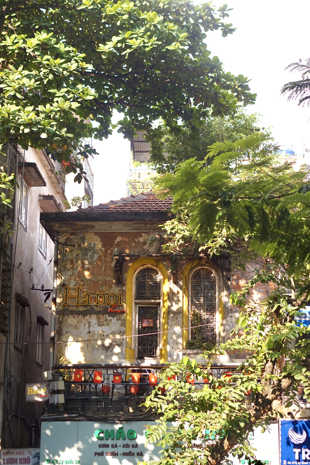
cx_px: 155
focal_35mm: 75
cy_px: 232
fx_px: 970
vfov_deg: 27.0
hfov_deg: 18.2
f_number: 2.8
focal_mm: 50
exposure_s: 1/400
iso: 100
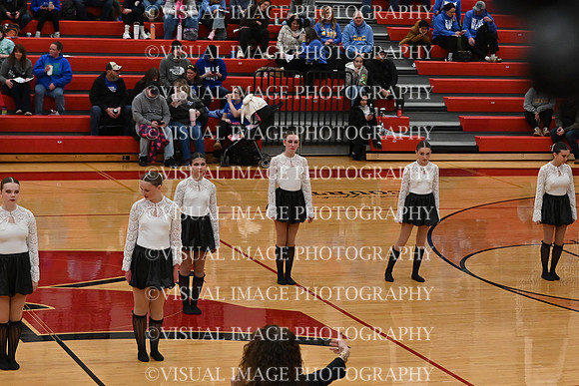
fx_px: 1689
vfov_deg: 13.0
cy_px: 193
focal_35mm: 105
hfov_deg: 19.5
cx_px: 290
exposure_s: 1/400
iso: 5000
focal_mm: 70
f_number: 4
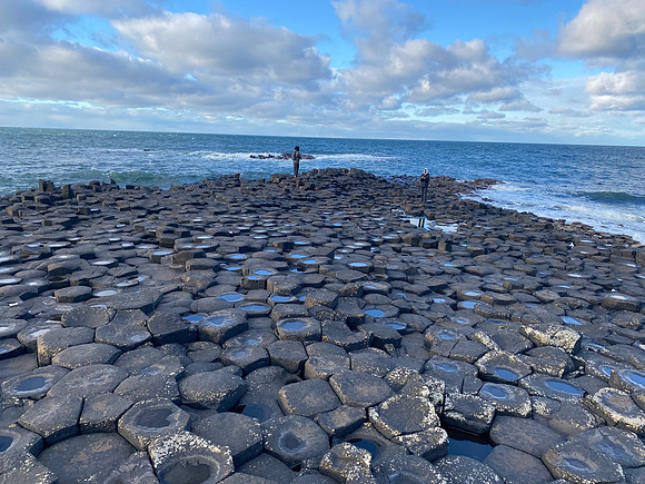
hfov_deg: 67.3
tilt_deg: -12.6
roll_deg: -2.1
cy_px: 242
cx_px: 322
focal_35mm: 26
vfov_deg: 53.1
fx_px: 484
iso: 32
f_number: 1.8
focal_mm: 4.25
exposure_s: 1/990
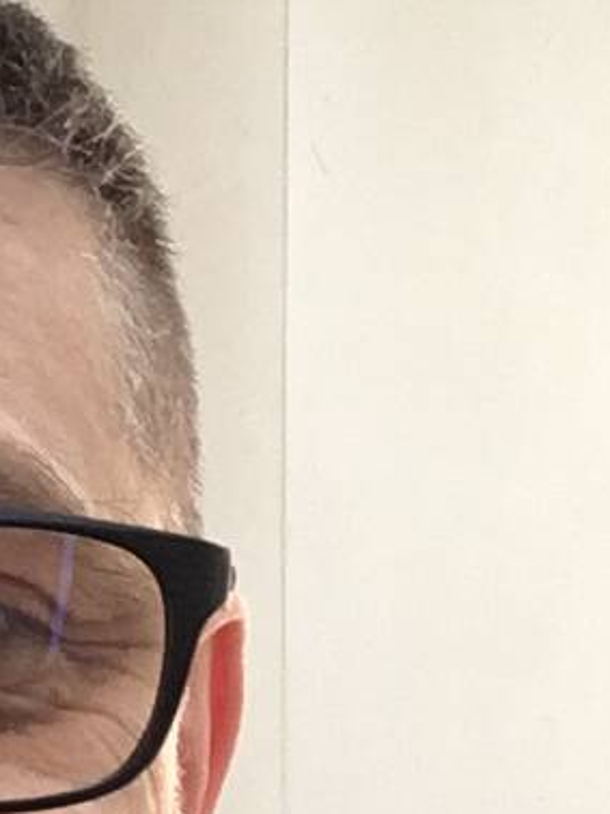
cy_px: 480
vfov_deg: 18.7
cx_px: -278
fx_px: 2470
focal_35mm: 105
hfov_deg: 13.4
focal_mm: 2.15
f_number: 2.4
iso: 160
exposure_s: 1/33
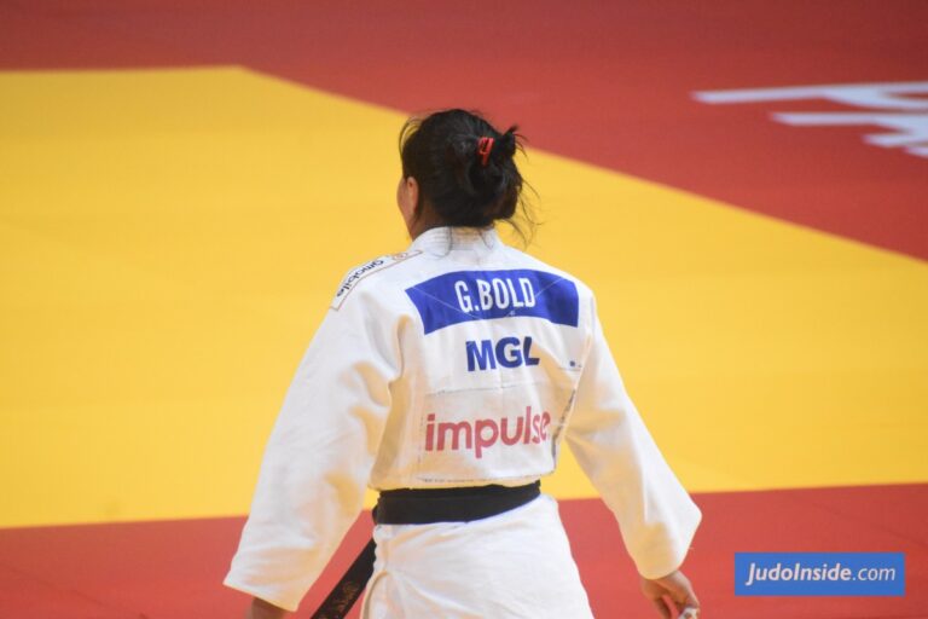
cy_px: 310
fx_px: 11599
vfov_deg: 3.1
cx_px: 464
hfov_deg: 4.6
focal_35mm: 450
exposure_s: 1/500
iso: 6400
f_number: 7.1
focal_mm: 300
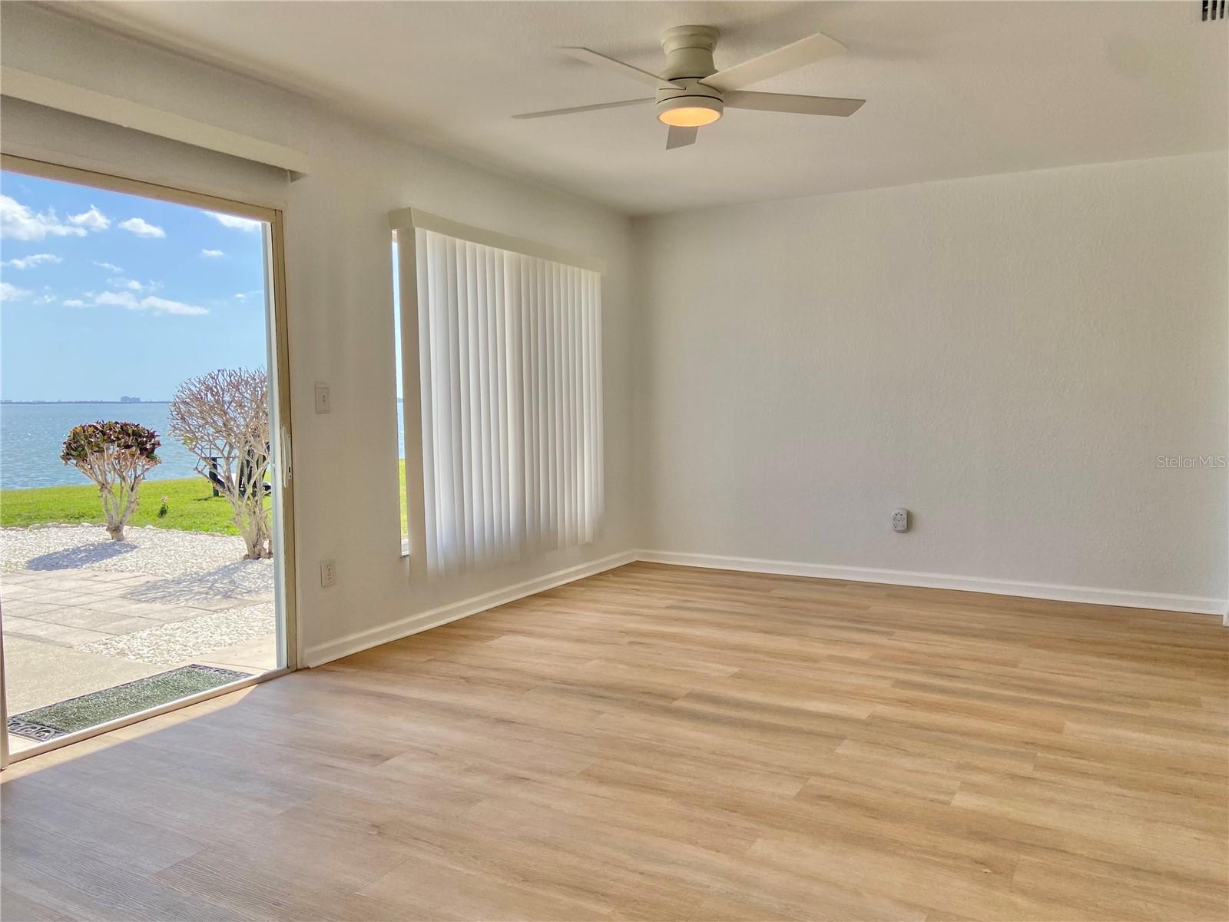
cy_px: 461
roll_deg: +0.4
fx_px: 923
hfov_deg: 67.3
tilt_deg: -4.5
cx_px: 614
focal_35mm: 26
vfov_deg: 53.1
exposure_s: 1/606
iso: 32
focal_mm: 4.25
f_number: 1.8
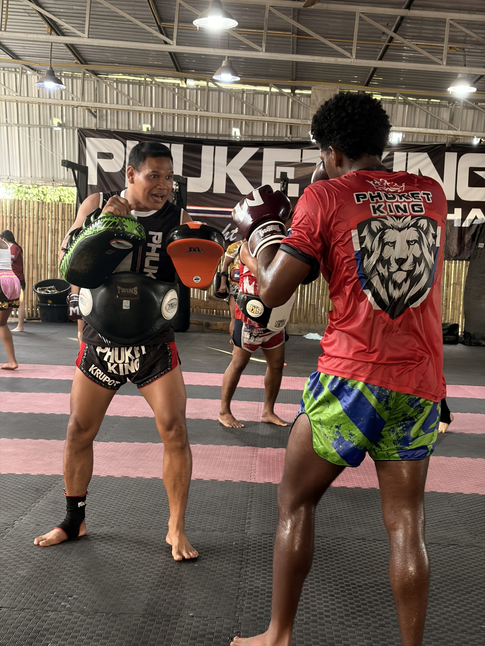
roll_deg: -3.4
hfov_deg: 28.0
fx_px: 971
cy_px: 323
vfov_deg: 36.8
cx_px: 242
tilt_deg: -4.2
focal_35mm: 52
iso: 125
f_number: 1.6
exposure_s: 1/33
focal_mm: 5.96
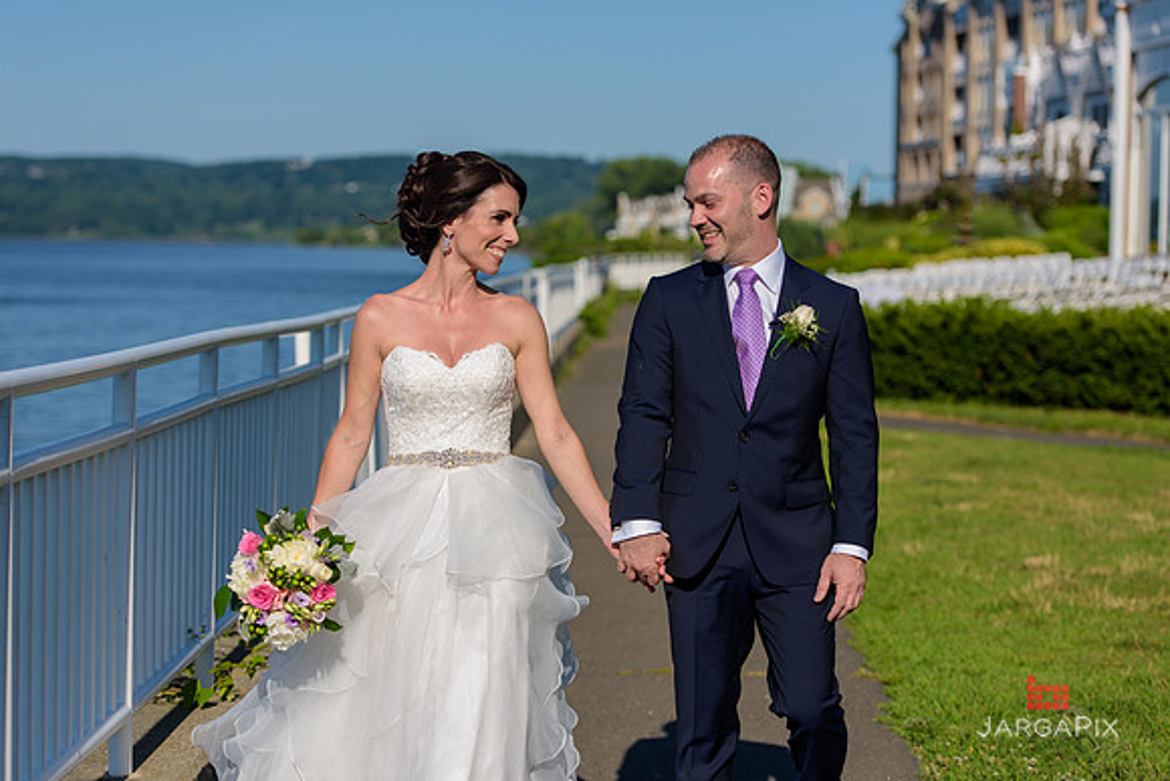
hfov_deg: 22.1
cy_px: 390
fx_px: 2991
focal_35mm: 92
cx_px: 585
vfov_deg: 14.9
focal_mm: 92
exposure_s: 1/2500
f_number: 4
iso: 200
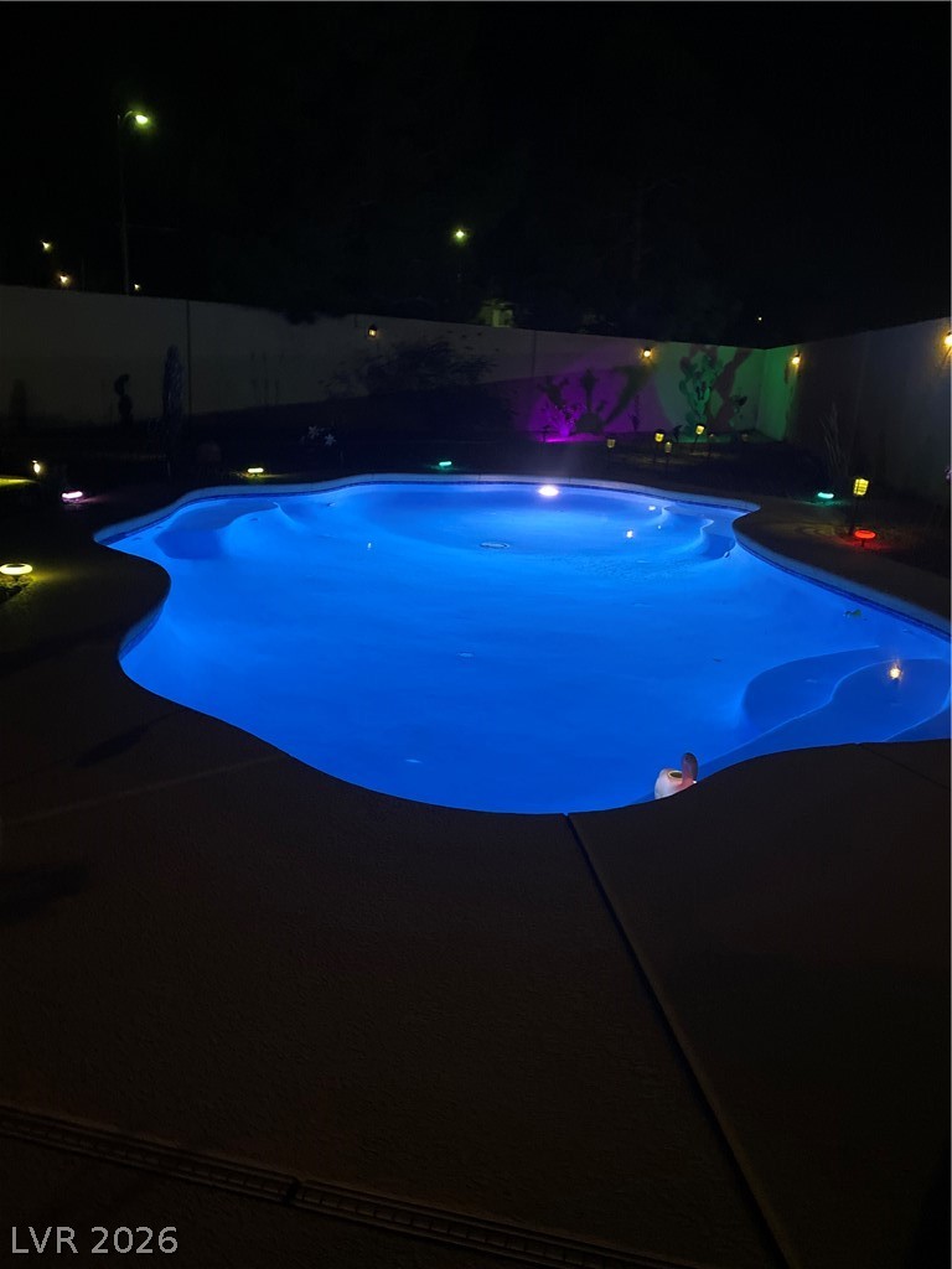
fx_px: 953
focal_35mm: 26
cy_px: 634
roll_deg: -0.5
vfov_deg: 67.3
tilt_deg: -14.8
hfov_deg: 53.1
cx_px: 476
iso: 800
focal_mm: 4.25
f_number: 1.8
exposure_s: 1/30
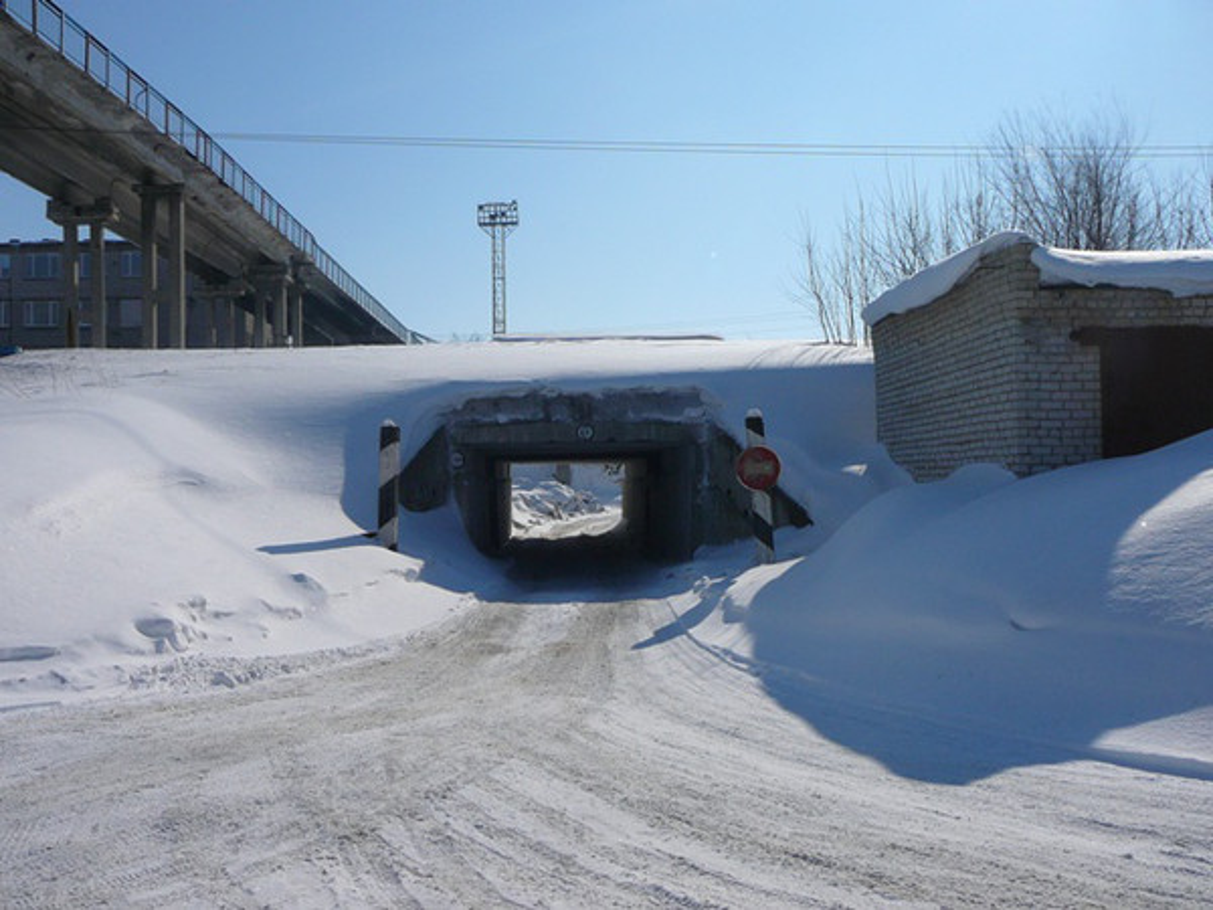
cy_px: 455
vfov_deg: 40.7
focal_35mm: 35
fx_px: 1226
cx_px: 606
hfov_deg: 52.6
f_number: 5
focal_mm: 5.2
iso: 80
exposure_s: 1/1600
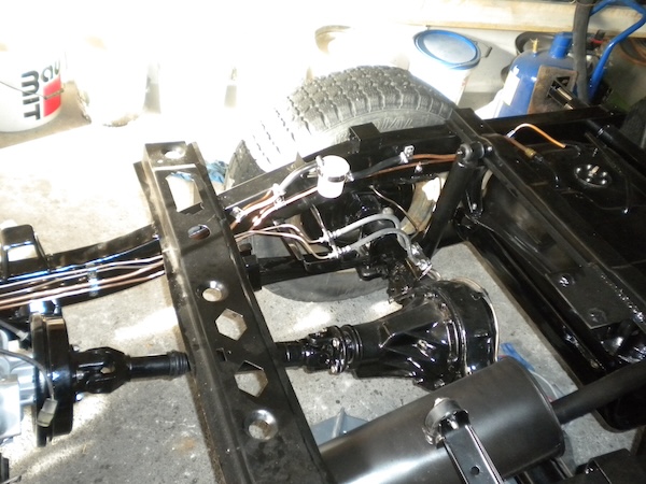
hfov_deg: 52.6
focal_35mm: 35
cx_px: 323
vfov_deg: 40.7
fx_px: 653
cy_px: 242
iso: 400
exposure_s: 1/30
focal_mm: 6.3
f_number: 3.1
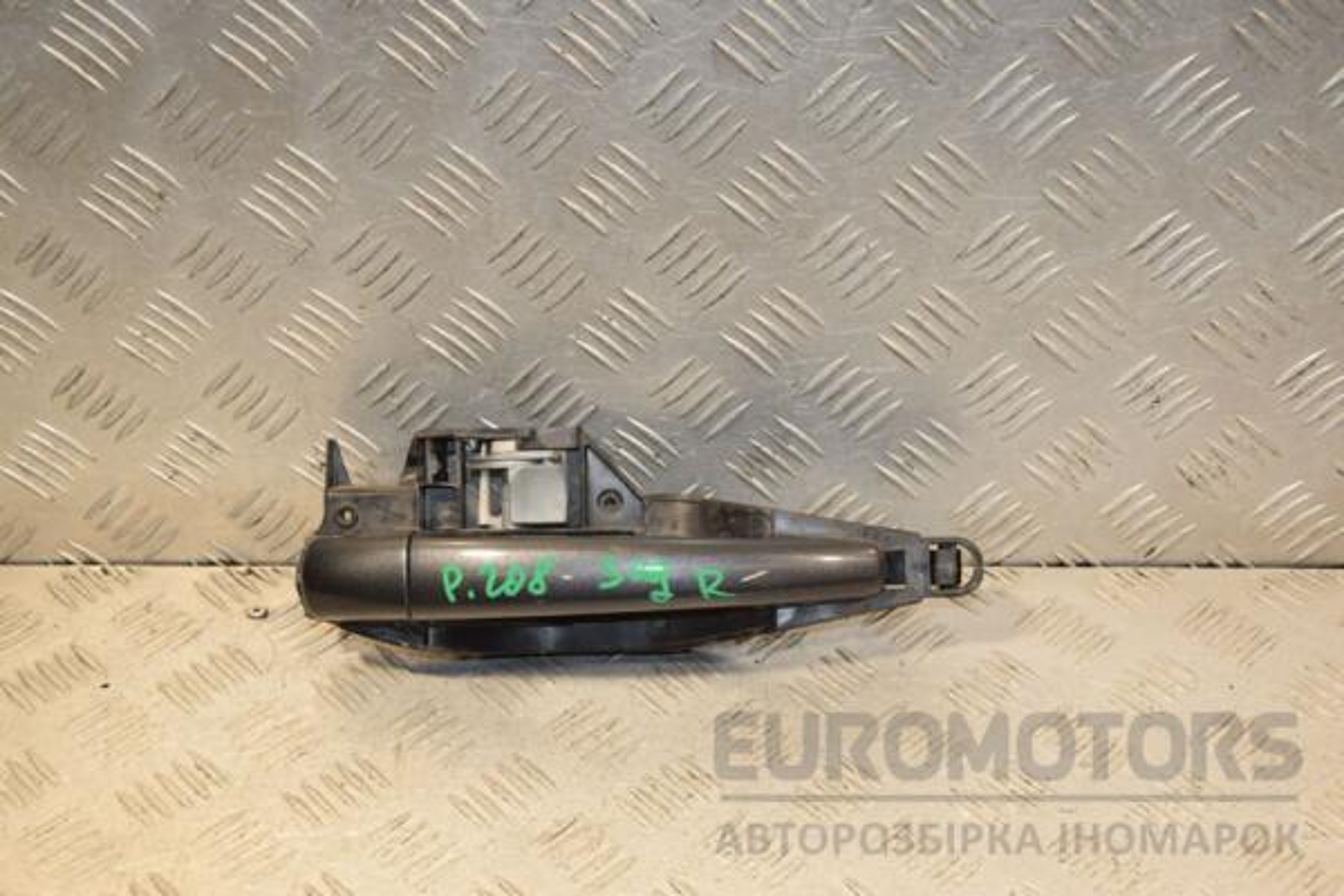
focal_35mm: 60
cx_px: 672
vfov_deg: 22.6
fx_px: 2240
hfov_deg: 33.4
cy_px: 448
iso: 800
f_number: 6.3
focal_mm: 40
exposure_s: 1/200
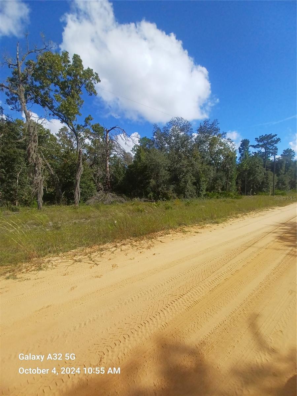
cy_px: 198
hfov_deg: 89.9
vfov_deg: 106.2
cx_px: 148
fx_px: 149
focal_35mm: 13
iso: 40
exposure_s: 1/1890
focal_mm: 1.42
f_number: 2.2
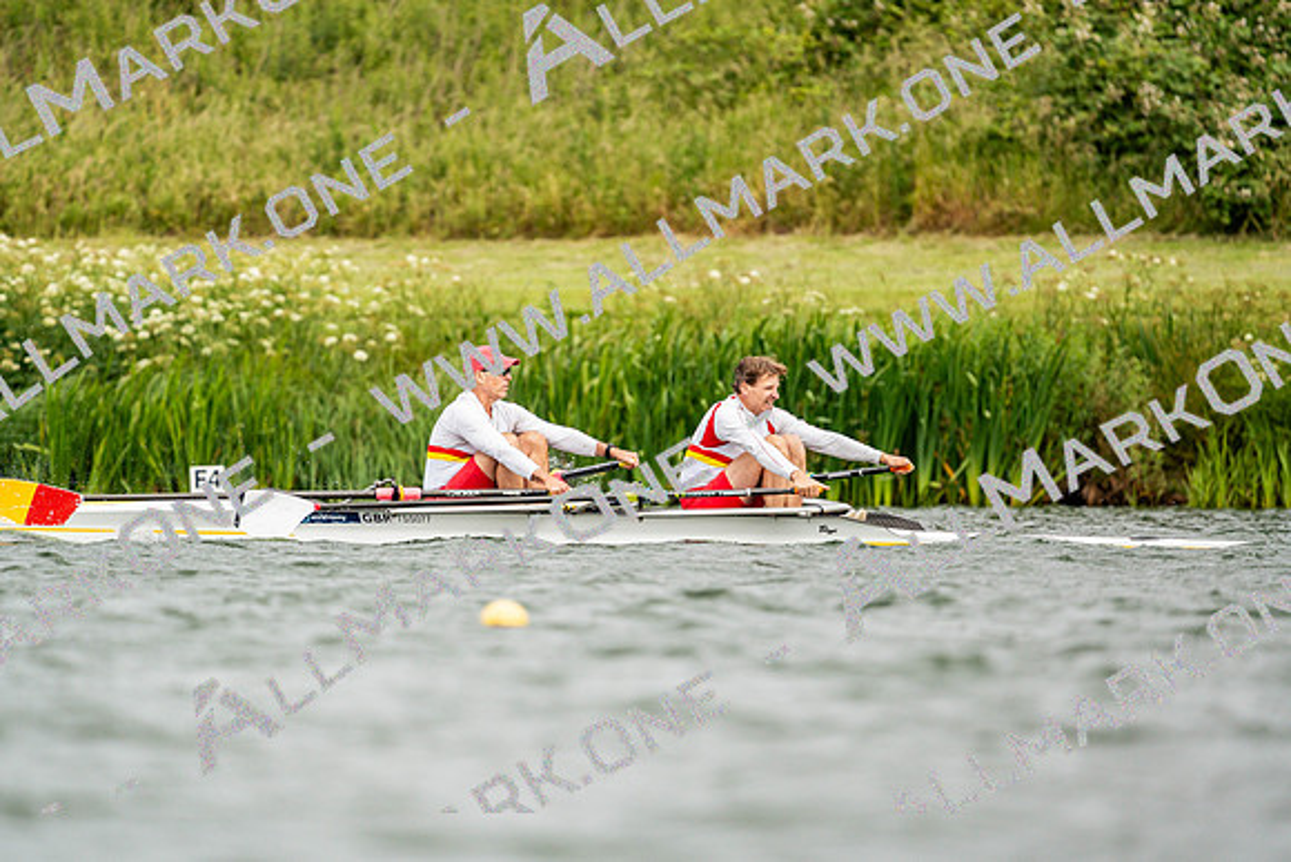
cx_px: 646
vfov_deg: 2.3
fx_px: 21521
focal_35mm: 600
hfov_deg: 3.4
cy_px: 431
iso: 640
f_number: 6.3
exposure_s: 1/2000
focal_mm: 600
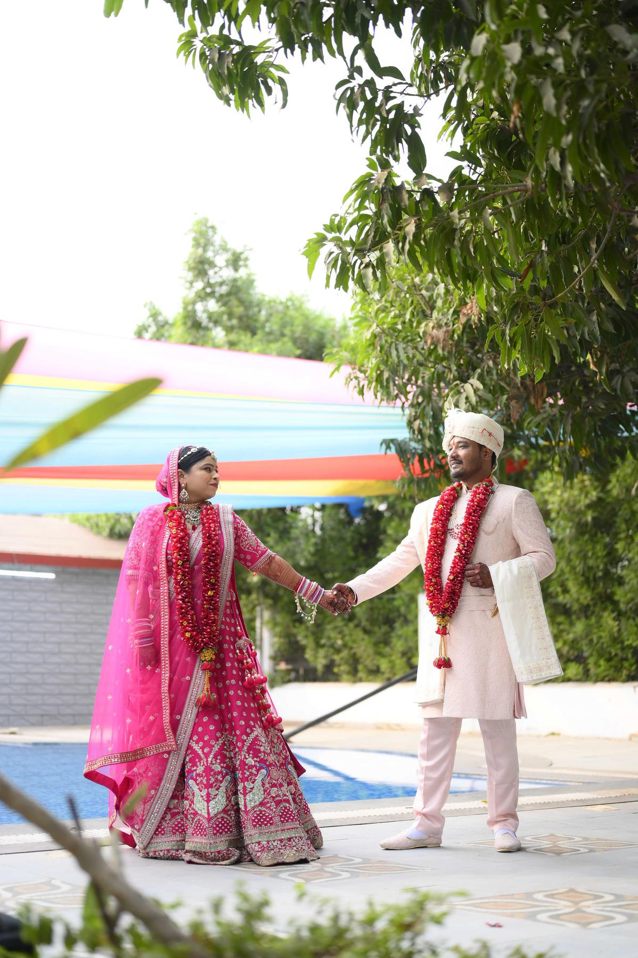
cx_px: 319
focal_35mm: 50
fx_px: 1331
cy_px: 479
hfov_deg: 27.0
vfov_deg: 39.6
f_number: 1.8
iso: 160
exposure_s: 1/500
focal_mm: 50
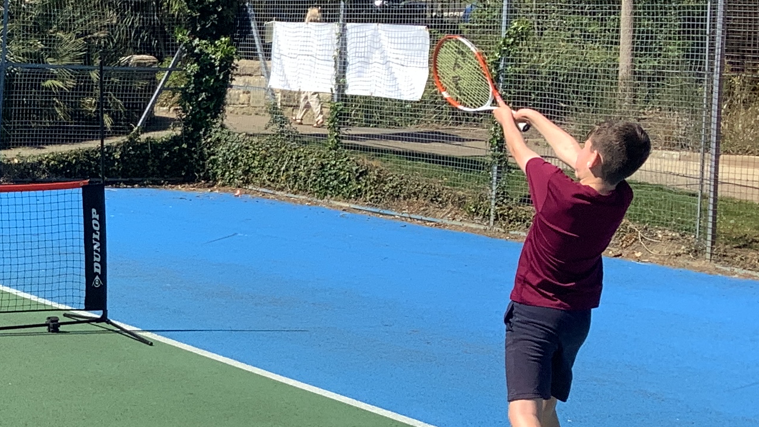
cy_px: 284
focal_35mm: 86
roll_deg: -2.0
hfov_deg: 23.2
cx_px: -89
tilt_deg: -6.3
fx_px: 1731
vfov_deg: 14.0
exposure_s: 1/1031
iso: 25
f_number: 2.4
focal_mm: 3.3
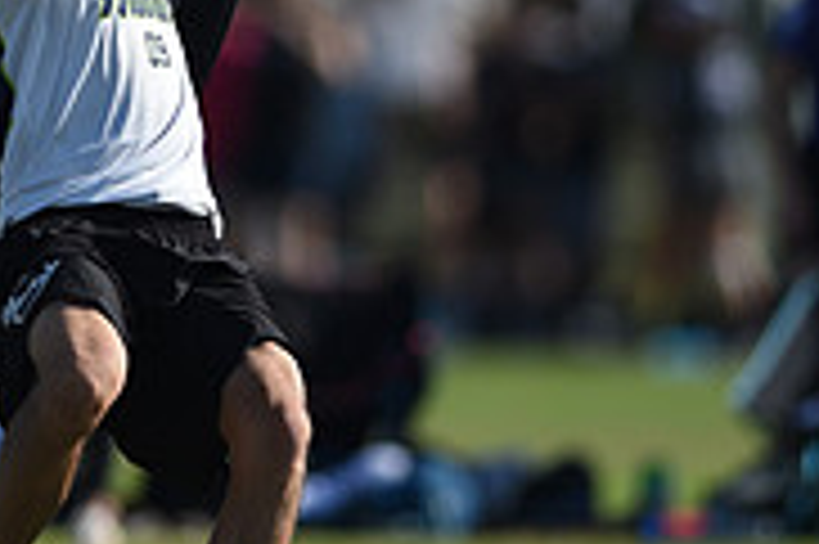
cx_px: 32
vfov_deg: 1.1
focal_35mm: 1275
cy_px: 72
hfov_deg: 1.6
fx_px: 28979
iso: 100
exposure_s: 1/2500
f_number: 3.5
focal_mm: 400
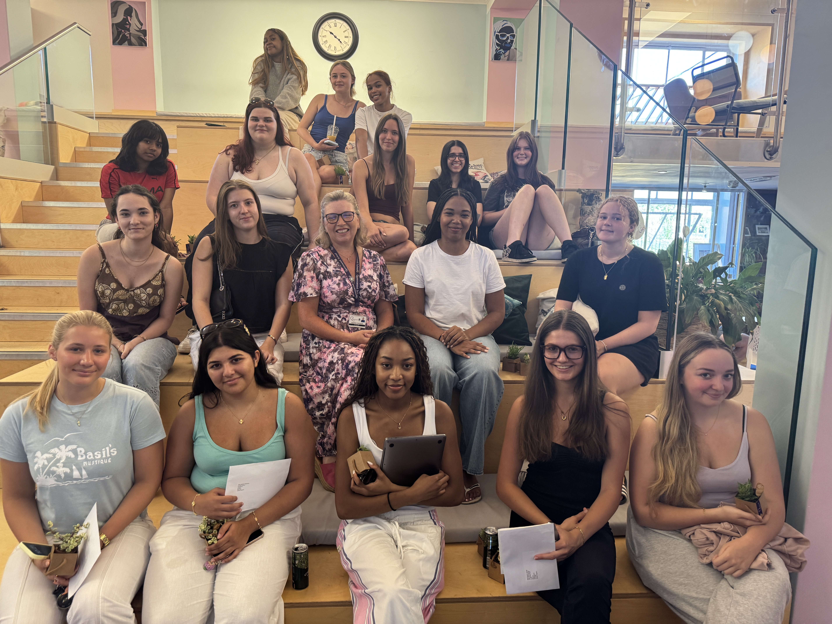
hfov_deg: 71.6
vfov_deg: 56.8
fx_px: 577
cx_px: 416
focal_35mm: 24
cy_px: 312
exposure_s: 1/50
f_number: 1.78
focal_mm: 6.76
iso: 200
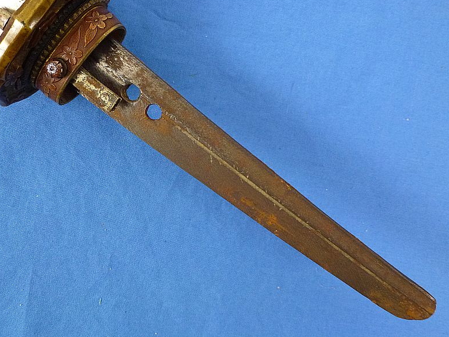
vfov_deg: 38.7
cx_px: 228
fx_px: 480
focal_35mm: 37
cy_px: 164
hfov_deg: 50.1
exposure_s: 1/60
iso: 320
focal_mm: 6.4
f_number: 3.7
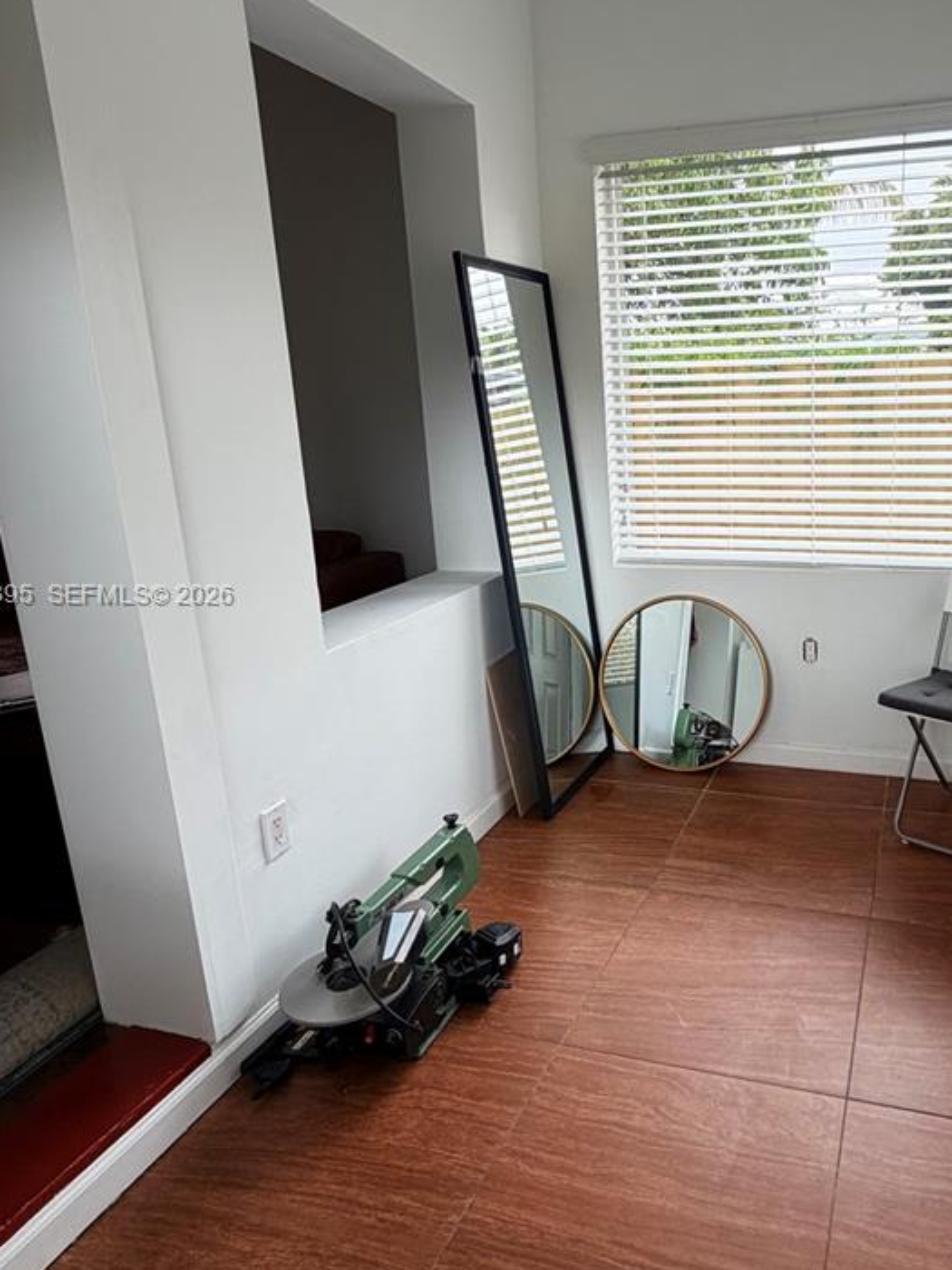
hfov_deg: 54.2
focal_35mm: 24
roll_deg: +1.8
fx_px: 880
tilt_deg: -13.0
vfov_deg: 71.5
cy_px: 597
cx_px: 713
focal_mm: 2.22
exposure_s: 1/121
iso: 50
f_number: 2.2
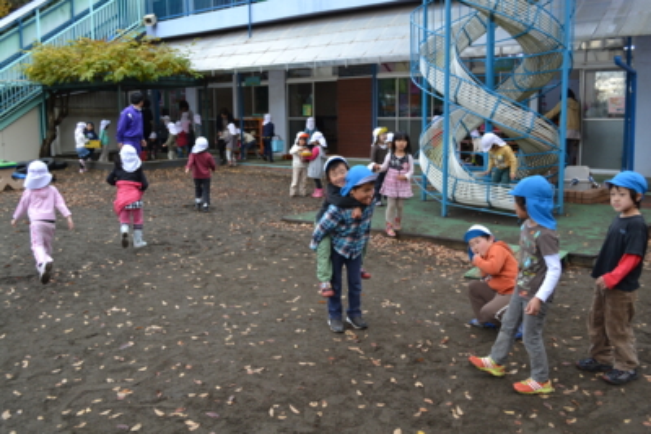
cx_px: 326
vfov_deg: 36.9
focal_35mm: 36
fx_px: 651
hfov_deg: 53.1
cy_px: 217
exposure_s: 1/125
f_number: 5.6
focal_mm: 24
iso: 400
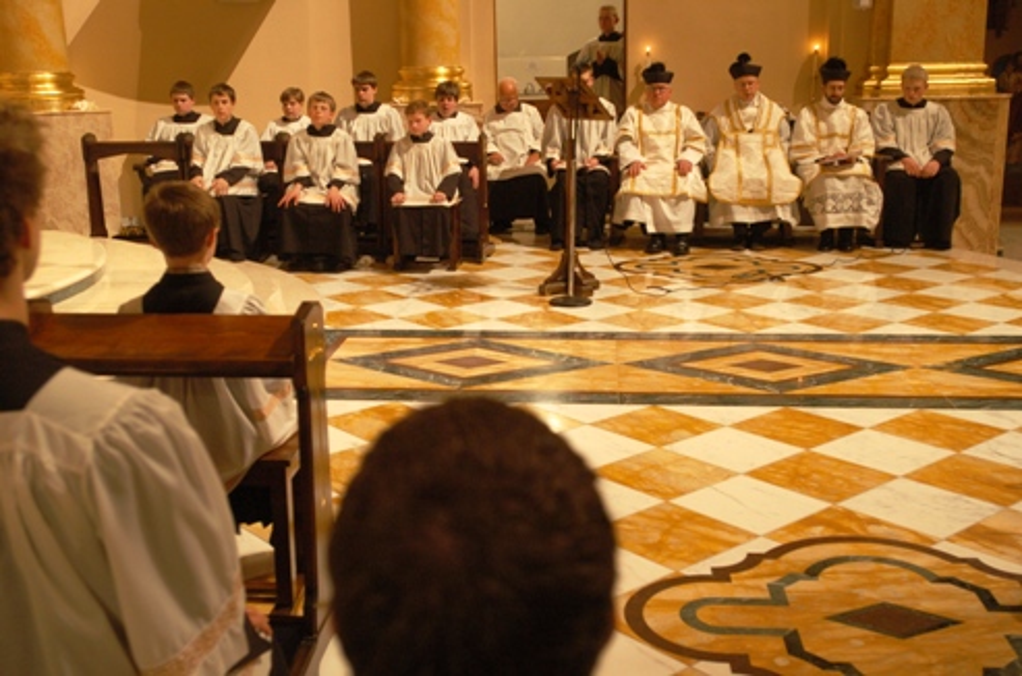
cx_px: 511
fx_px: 1189
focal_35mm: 42
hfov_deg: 46.5
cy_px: 338
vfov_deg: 31.7
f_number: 3.5
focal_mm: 28
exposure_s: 1/25
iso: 400
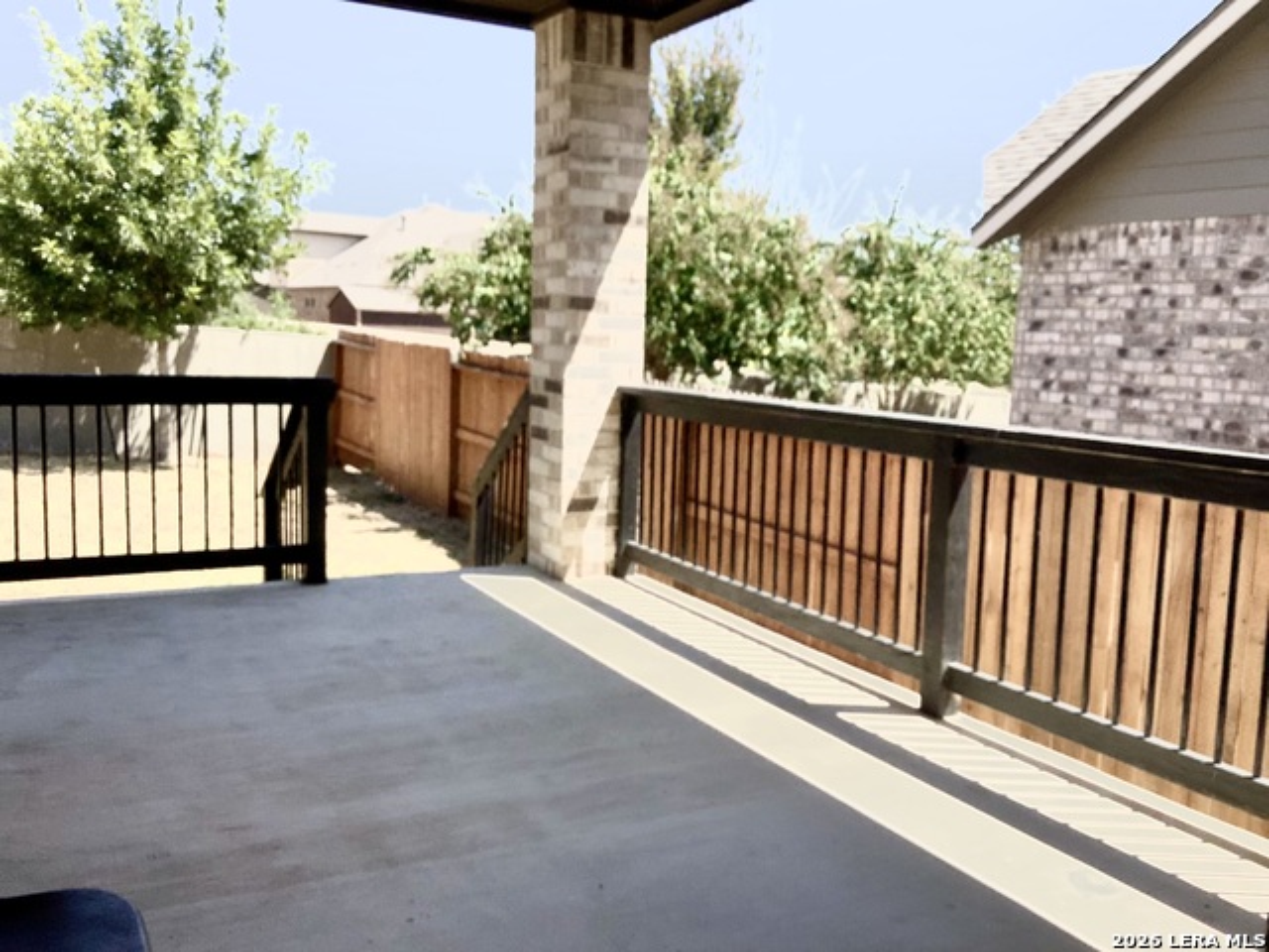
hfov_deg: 58.4
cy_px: 476
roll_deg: -3.6
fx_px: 1136
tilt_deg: -6.5
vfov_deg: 45.4
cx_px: 634
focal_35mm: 31
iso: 25
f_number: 2.4
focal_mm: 3.3
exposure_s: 1/916
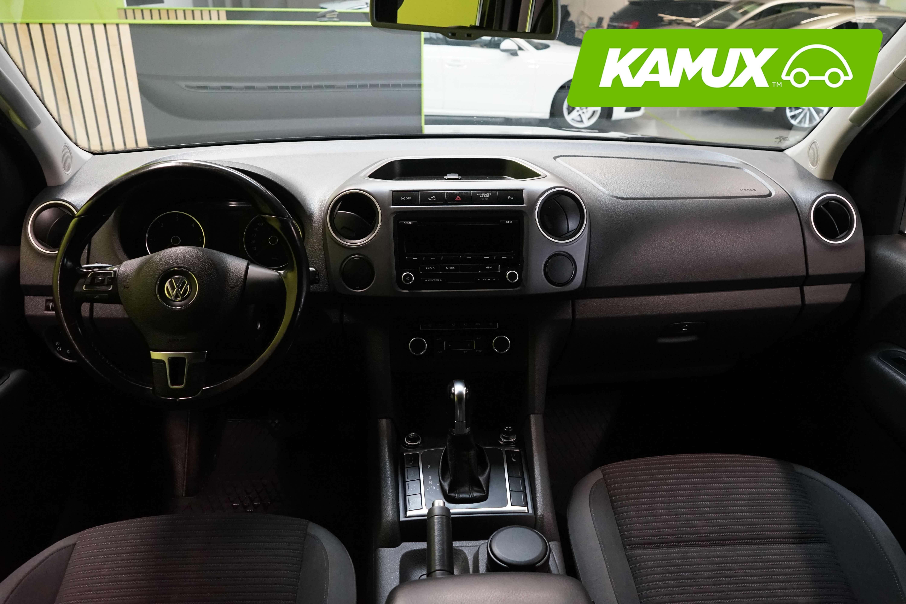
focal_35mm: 28
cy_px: 302
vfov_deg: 46.4
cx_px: 453
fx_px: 705
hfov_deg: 65.5
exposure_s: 1/30
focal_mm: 28
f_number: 6.3
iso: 4000
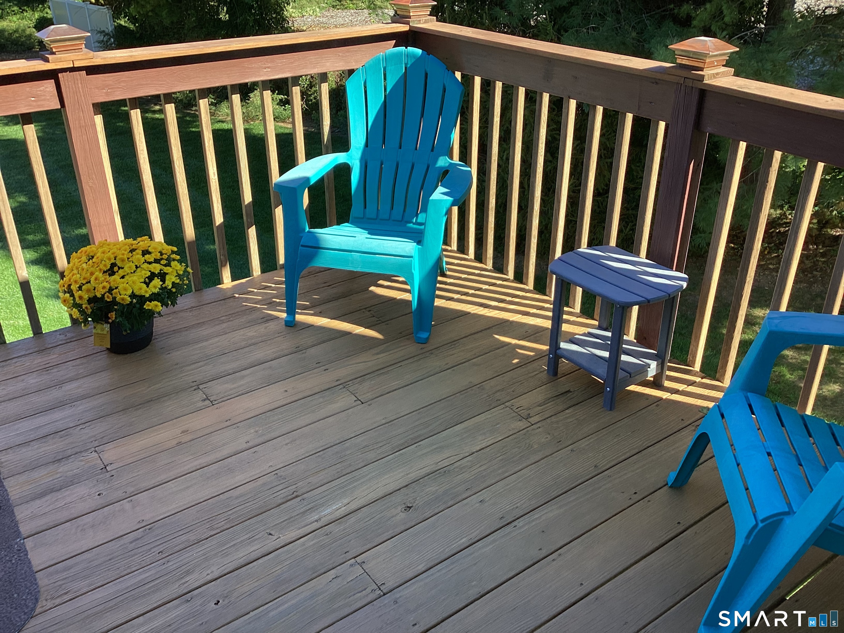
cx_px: 422
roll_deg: -0.5
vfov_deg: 45.4
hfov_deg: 58.4
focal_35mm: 31
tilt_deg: -29.5
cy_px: 316
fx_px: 756
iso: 25
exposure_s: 1/199
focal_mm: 3.3
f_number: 2.4
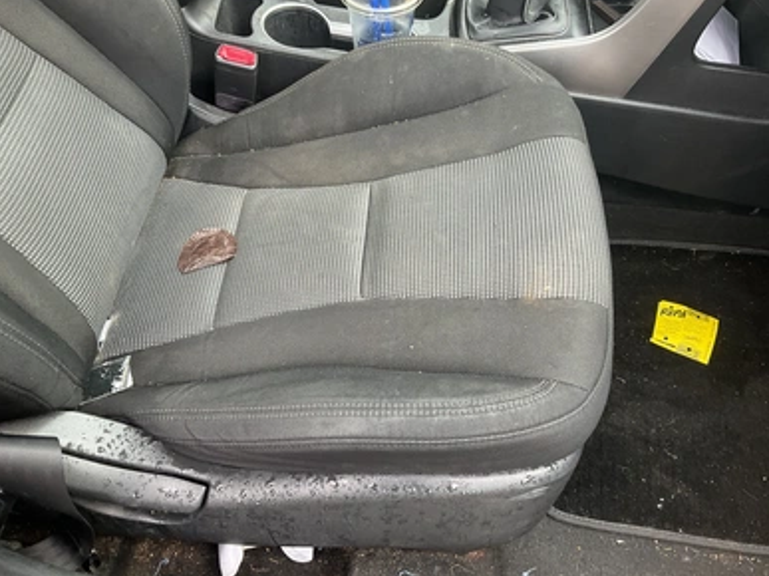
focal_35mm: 30
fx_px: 666
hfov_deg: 60.0
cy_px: 288
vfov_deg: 46.8
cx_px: 389
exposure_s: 1/122
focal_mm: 3
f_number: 1.8
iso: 40
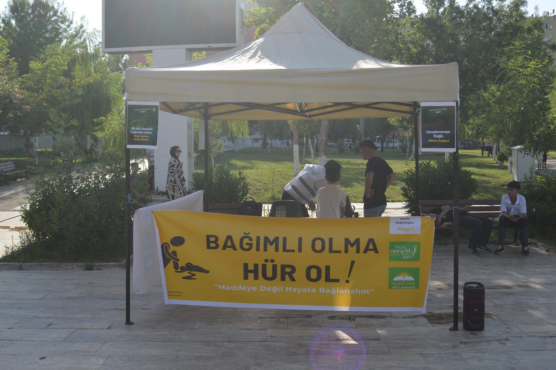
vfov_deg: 36.9
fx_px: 556
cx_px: 278
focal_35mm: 36
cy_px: 185
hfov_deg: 53.1
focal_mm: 24
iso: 100
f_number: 8
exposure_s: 1/250
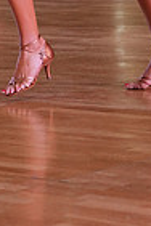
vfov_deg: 7.0
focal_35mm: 288
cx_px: -147
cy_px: -138
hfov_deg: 4.7
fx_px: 1812
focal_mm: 70
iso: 1600
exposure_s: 1/500
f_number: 4
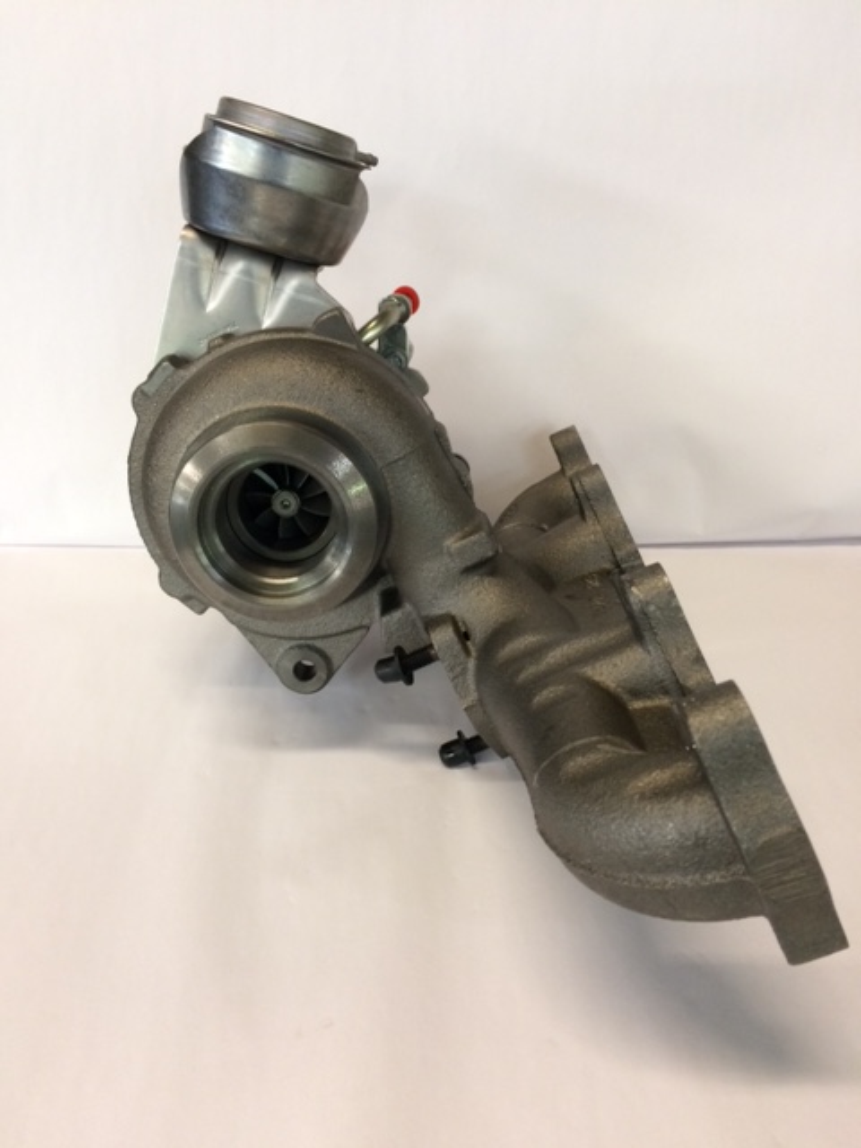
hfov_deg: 48.2
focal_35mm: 29
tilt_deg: -32.9
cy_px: 574
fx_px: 962
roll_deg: +2.7
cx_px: 430
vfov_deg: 61.7
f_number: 2.2
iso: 80
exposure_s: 1/33
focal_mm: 4.15
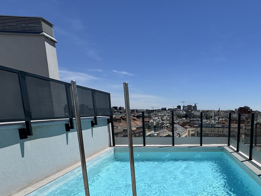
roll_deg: -0.4
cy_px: 160
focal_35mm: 29
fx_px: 219
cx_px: 209
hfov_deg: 57.1
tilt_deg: -11.8
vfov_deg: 45.5
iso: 40
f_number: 2.2
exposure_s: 1/4367
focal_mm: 2.22
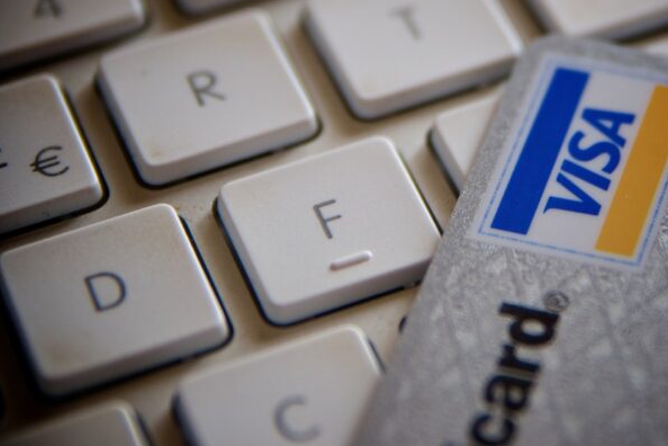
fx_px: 1800
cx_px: 395
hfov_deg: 21.0
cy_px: 199
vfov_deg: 14.1
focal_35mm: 97
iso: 200
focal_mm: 50
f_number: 2.8
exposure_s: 1/8
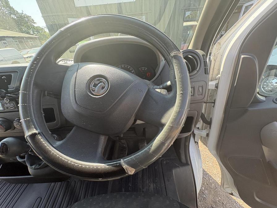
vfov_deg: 85.7
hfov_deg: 102.1
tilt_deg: -30.6
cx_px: 138
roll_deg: -2.7
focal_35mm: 14
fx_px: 112
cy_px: 104
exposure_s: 1/140
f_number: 2.2
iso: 100
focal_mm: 2.22
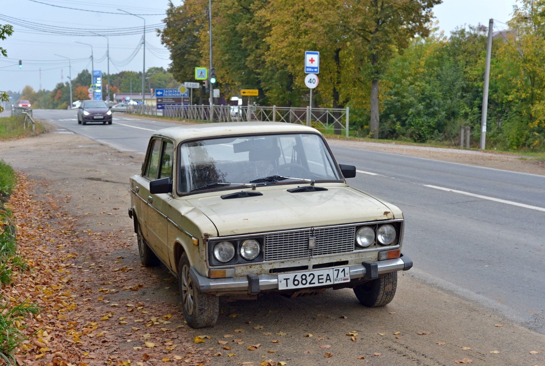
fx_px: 759
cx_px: 272
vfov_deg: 27.1
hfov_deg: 39.5
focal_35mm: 50
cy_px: 183
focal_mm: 50
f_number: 5.6
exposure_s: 1/200
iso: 400
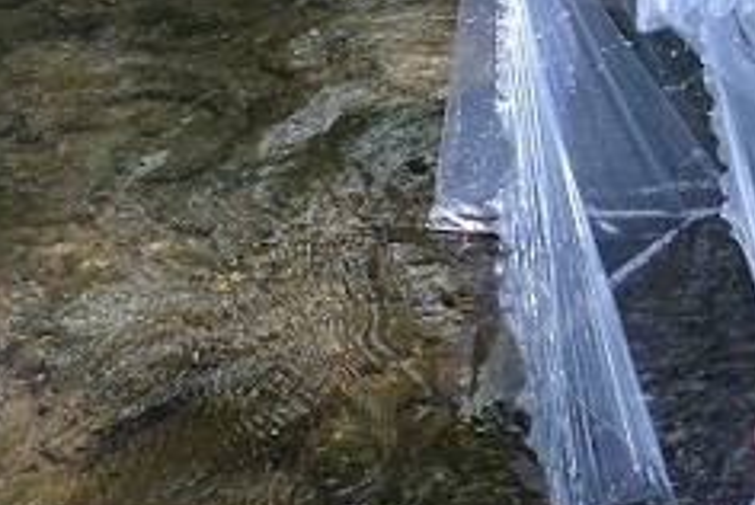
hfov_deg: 14.1
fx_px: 2814
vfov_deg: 10.2
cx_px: 1190
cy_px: 38
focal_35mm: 134
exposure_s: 1/160
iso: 400
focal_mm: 22
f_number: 6.3
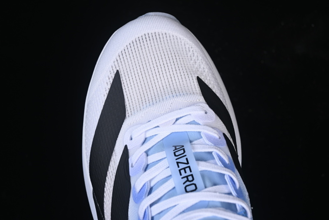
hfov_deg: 27.0
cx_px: 164
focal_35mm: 75
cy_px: 110
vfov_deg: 18.2
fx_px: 685
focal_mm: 50
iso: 160
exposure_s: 1/80
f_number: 7.1
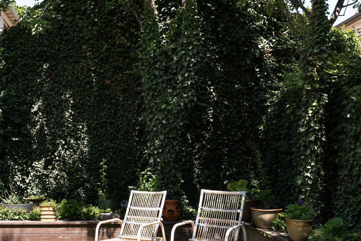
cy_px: 165
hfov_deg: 45.4
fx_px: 411
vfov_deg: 32.3
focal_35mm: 41
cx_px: 82
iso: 100
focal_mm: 24
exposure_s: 1/200
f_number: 8
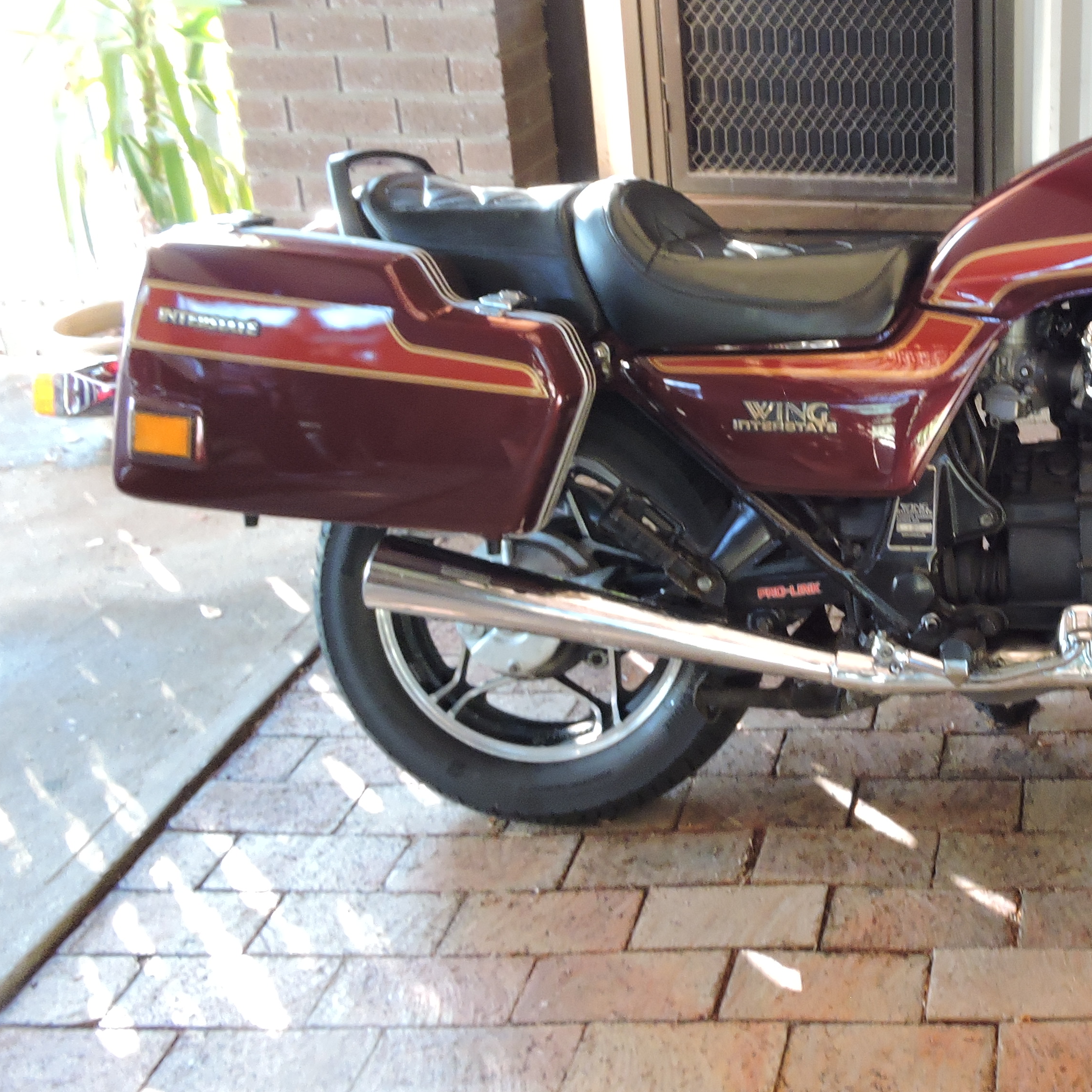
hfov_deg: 35.9
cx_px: 1051
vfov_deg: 38.7
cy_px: 368
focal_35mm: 43
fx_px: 1535
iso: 400
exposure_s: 1/20
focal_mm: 4.3
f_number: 3.3
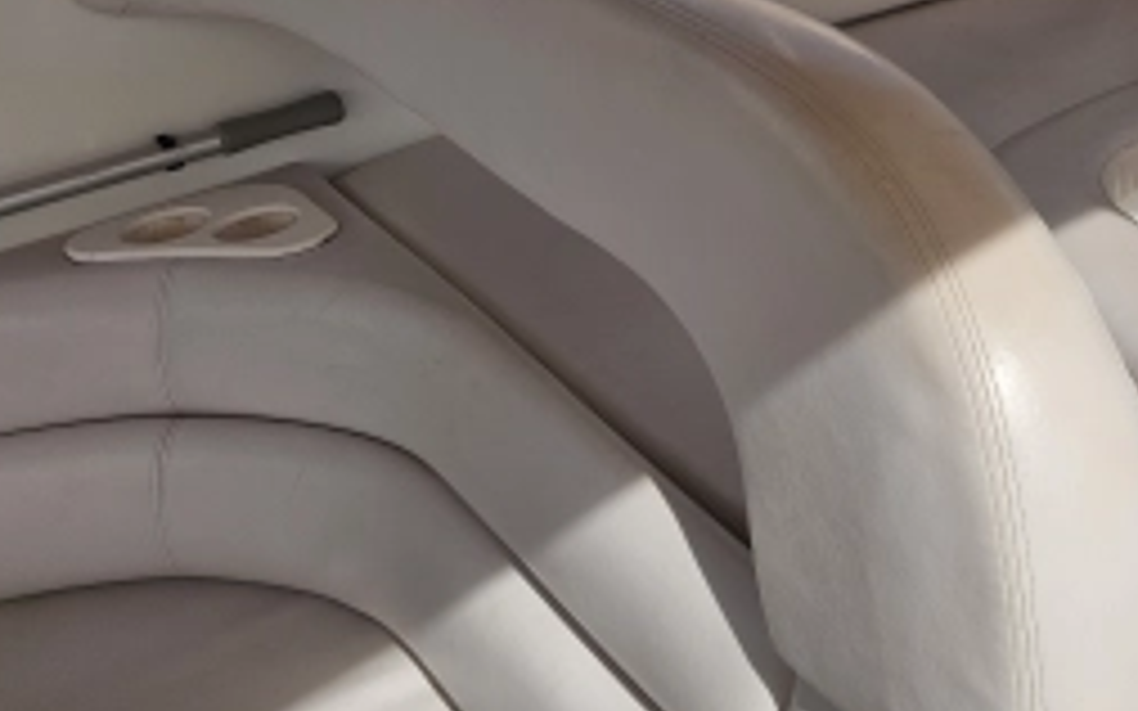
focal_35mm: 53
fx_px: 1643
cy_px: -2
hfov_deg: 34.8
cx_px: 1134
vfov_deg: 23.4
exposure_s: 1/1099
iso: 10
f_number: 1.7
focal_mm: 6.3
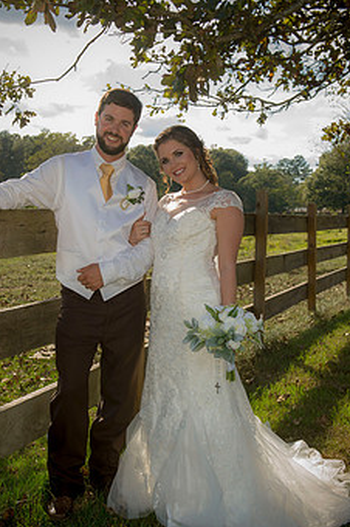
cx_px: 165
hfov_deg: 25.5
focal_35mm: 53
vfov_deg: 37.5
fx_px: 774
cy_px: 270
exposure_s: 1/250
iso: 200
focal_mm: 40
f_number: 6.3
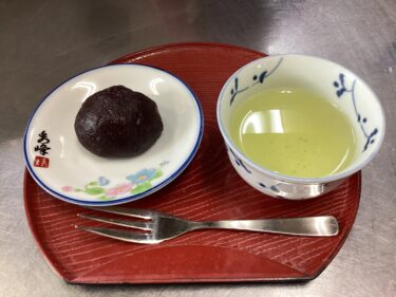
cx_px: 198
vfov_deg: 45.4
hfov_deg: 58.4
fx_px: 355
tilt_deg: -55.3
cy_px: 148
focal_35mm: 31
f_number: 2.4
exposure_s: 1/60
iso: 125
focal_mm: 3.3
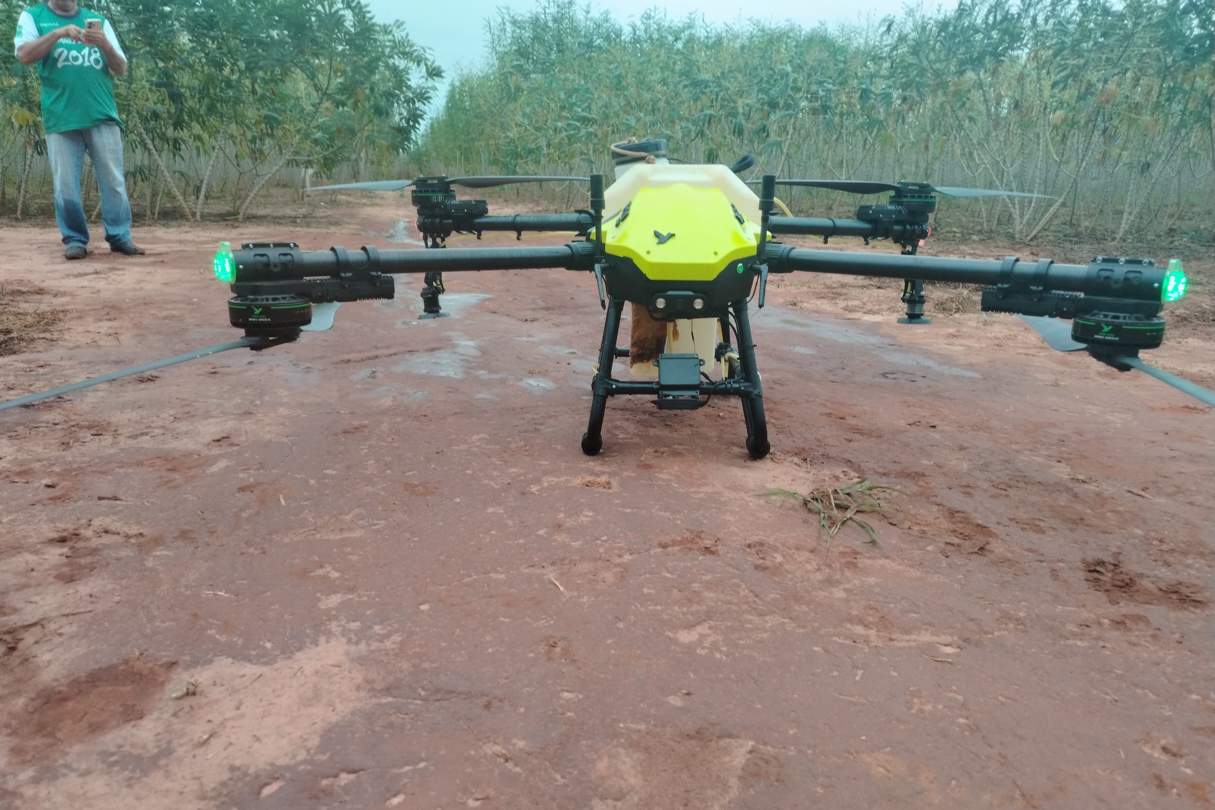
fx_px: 844
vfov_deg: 51.3
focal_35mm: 25
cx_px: 607
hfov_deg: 71.5
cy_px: 430
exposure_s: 1/100
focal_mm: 5.25
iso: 286
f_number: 1.75
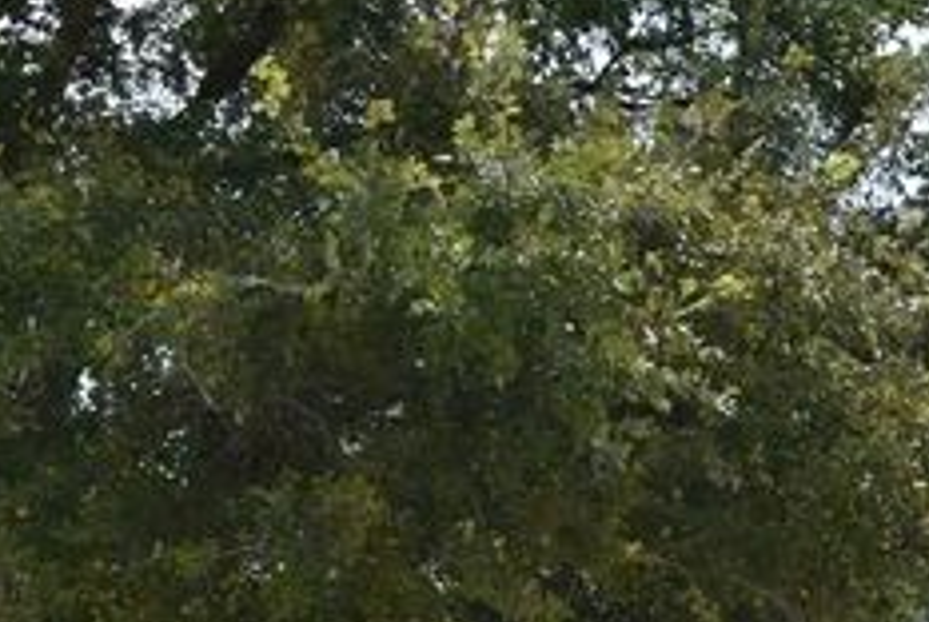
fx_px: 4082
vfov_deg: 8.4
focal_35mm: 158
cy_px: 1122
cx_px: 1515
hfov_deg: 12.2
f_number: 8
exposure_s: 1/200
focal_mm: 24
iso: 100
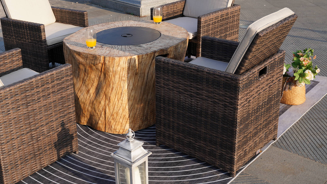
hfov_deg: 42.2
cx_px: 103
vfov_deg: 24.9
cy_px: 75
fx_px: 416
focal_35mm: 48
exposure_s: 1/160
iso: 100
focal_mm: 32
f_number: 5.6
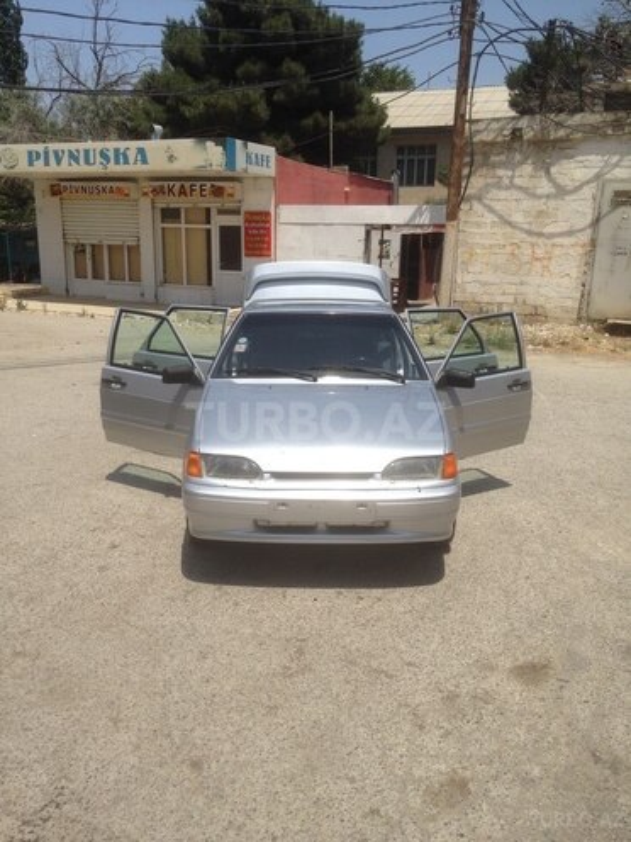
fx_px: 802
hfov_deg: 42.9
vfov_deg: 55.4
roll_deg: -2.4
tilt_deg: -12.1
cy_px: 421
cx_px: 316
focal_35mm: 33
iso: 50
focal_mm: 4.12
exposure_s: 1/2088
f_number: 2.4
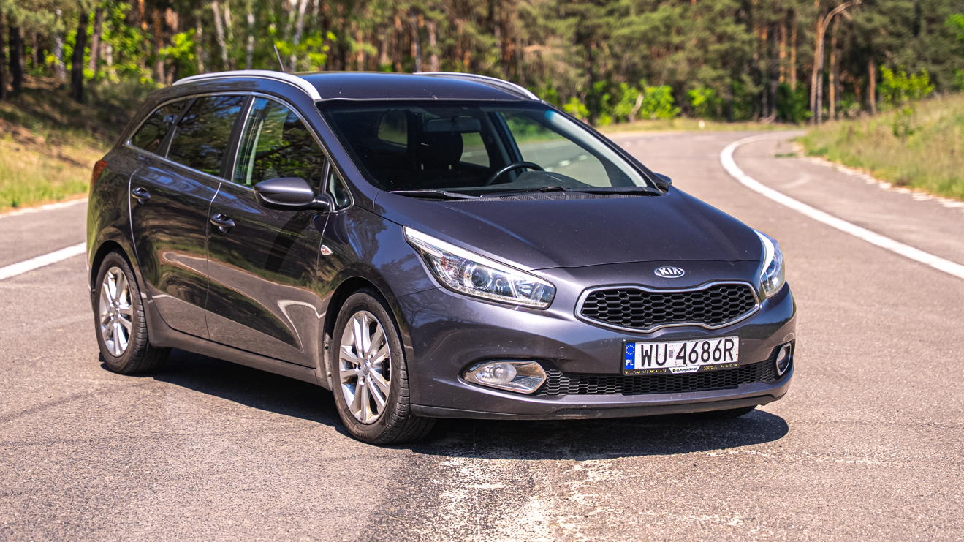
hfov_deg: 23.9
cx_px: 461
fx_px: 2274
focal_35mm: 89
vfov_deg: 13.6
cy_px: 276
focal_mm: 70
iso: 160
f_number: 2.8
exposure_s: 1/640
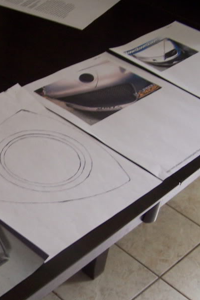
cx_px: 26
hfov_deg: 20.0
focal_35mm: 67
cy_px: 185
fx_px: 558
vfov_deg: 30.0
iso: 140
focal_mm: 6.3
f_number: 2.8
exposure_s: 1/8
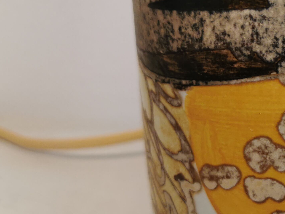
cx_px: 308
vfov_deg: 21.3
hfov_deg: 26.1
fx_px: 568
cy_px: 116
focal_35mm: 69
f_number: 1.6
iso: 80
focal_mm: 5.56
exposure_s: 1/100
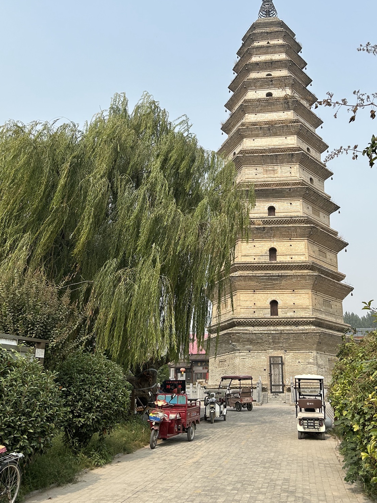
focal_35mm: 35
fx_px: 508
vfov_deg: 52.2
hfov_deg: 40.5
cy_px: 194
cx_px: 223
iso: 50
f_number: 1.5
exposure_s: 1/4444
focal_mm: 5.7
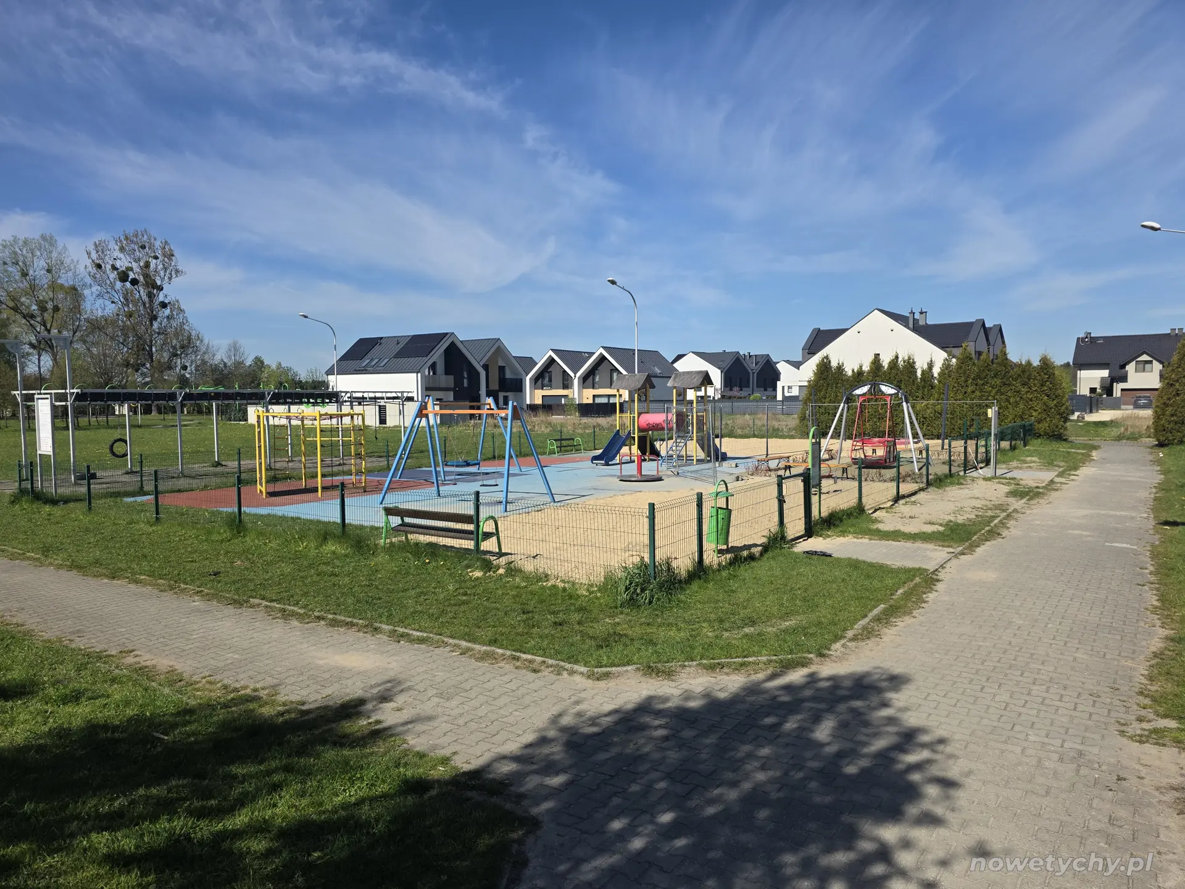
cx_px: 592
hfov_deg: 73.9
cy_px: 444
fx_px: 787
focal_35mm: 23
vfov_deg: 58.9
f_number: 1.7
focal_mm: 6.3
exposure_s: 1/6809
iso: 80
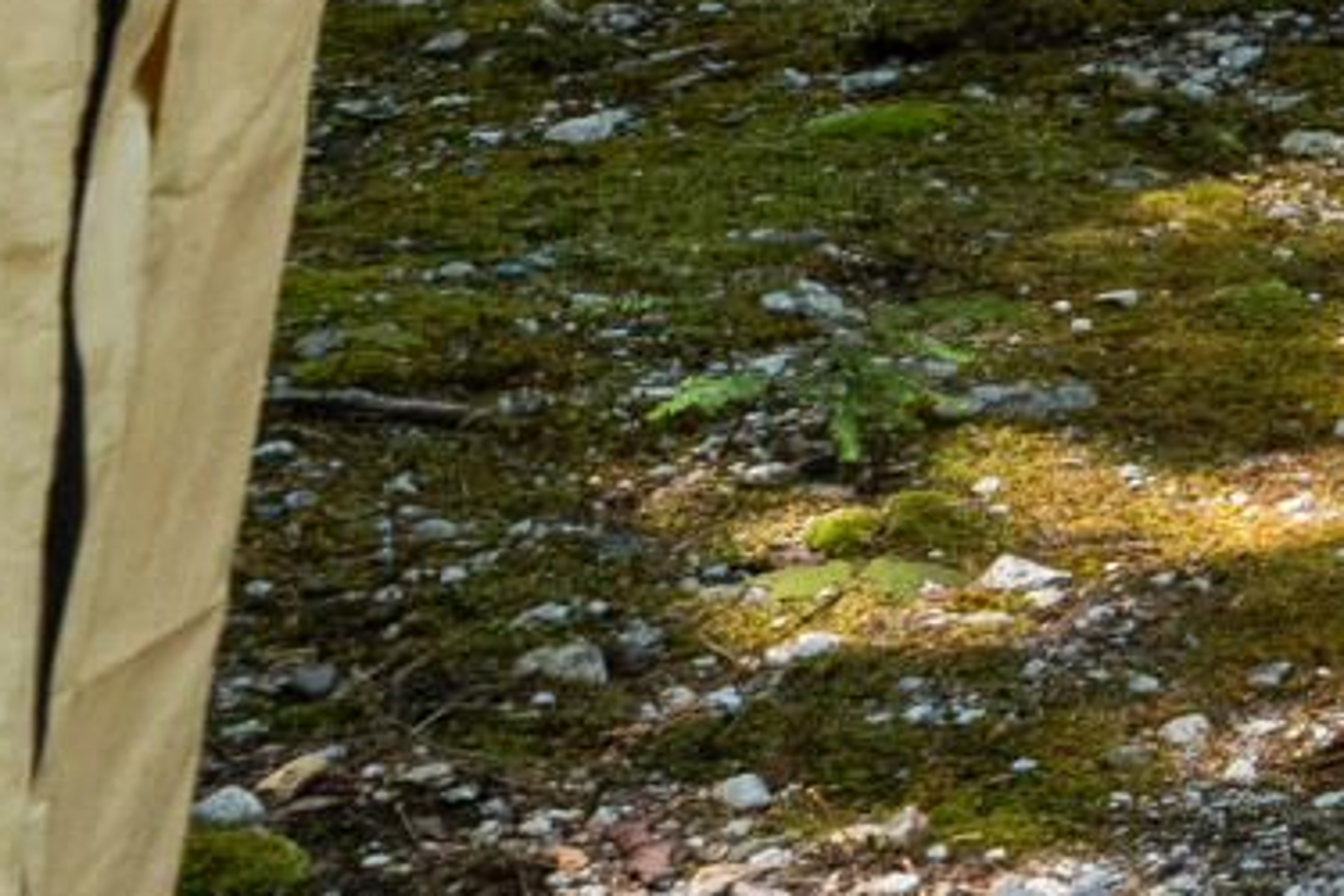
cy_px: -1007
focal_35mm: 112
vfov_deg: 10.9
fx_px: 4181
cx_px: 5301
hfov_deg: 8.3
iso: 1000
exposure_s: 1/250
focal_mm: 14
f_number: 8
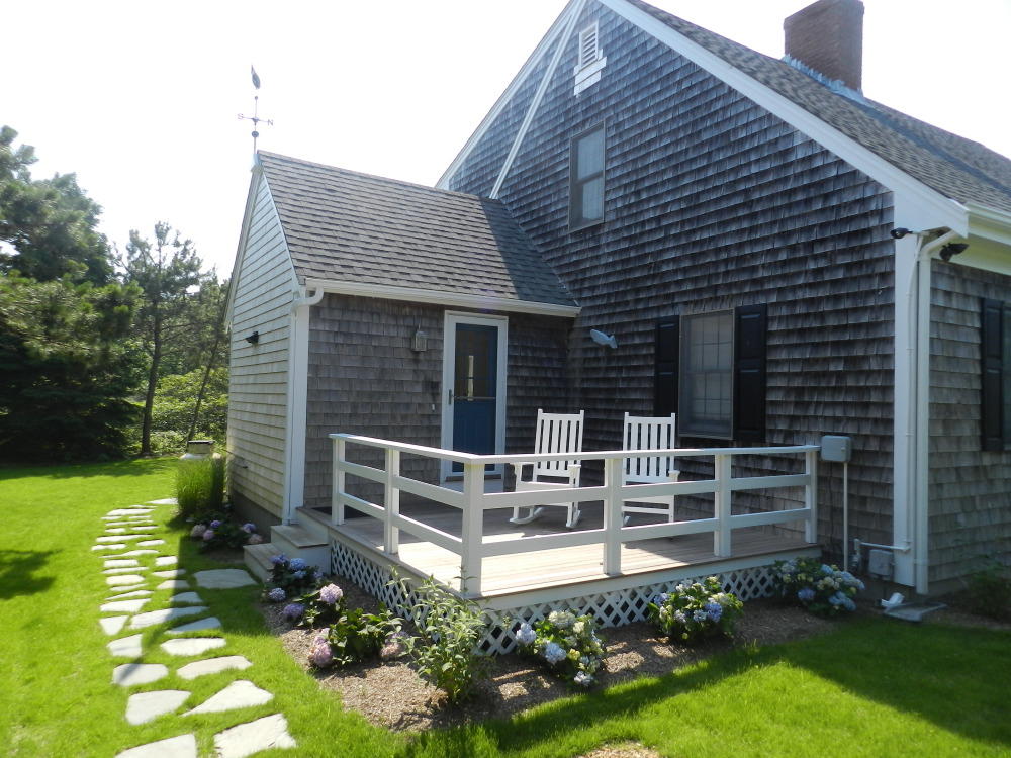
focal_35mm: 23
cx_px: 506
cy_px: 379
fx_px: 672
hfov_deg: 73.9
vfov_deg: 58.9
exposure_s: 1/800
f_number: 3.4
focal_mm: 4
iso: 160
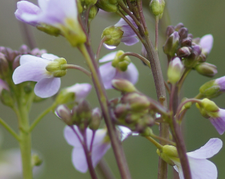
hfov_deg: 3.7
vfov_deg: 3.0
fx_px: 3440
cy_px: 190
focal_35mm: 517
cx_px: 127
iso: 100
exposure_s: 1/250
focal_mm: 100
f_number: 2.8
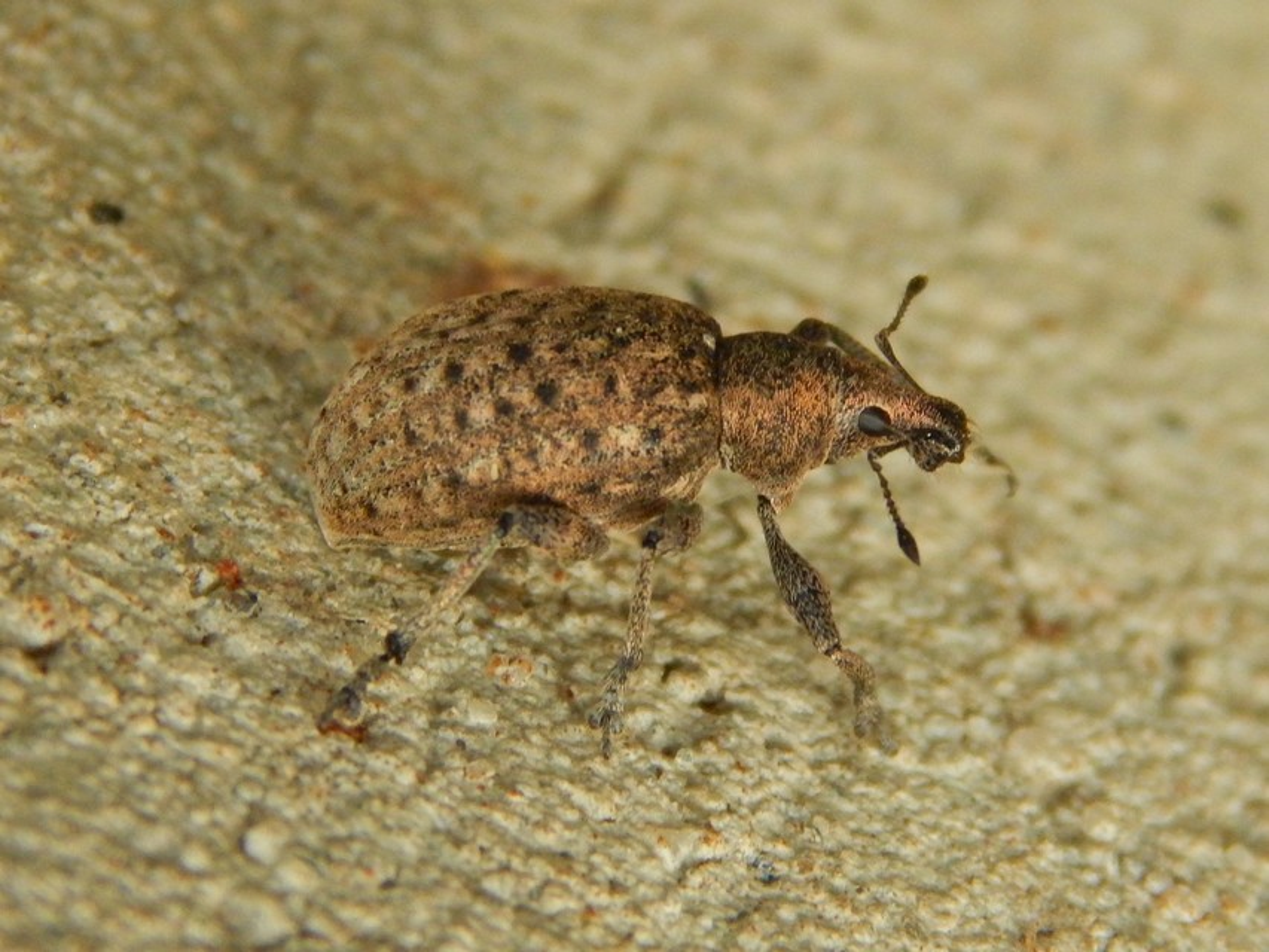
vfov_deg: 11.3
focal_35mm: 131
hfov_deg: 15.1
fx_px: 4803
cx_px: 634
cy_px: 476
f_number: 4.8
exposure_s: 1/200
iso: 400
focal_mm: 23.4
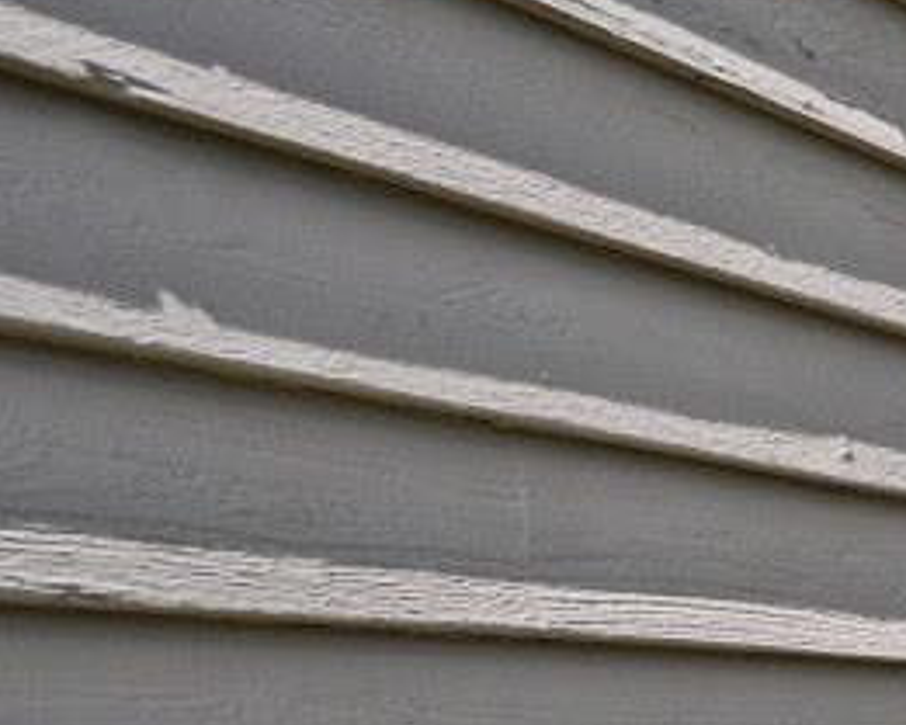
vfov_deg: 18.4
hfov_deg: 13.5
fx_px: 2173
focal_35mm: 81
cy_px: 739
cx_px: 2378
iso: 125
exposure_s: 1/250
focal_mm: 15
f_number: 5.6
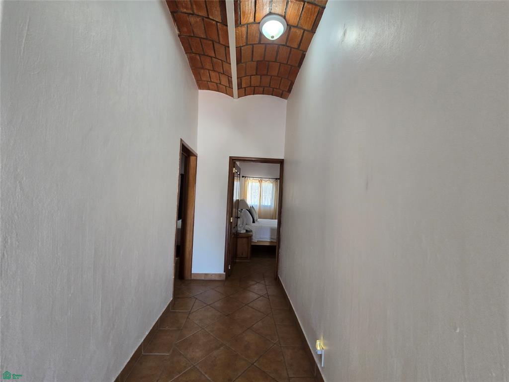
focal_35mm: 13
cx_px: 254
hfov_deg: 106.2
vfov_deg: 89.9
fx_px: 191
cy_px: 191
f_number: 2.2
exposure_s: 1/60
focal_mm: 2.2
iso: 250
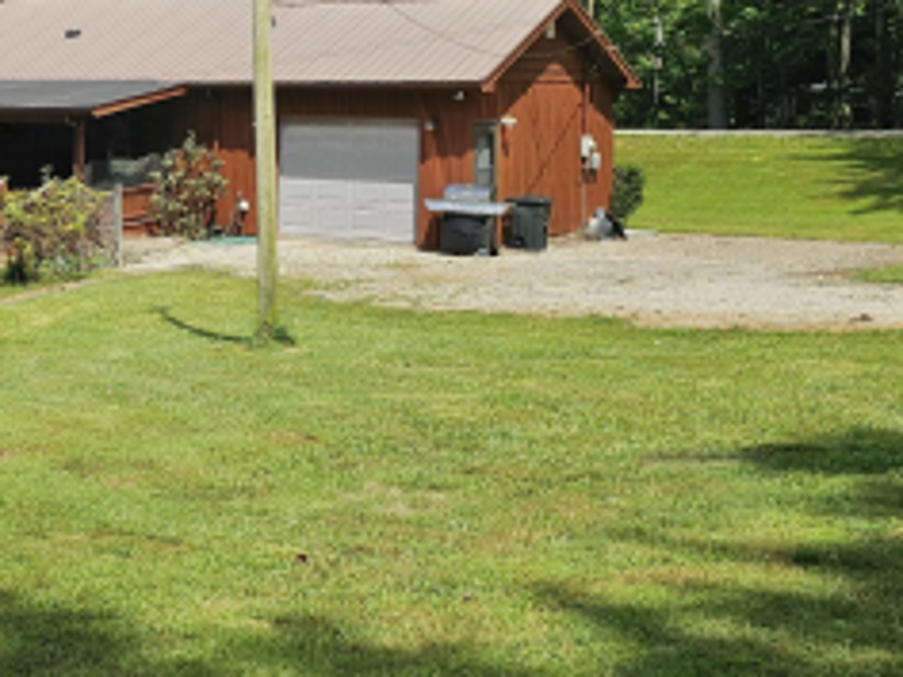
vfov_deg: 22.3
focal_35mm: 65
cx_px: -105
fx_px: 1696
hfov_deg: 27.2
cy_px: 149
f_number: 1.7
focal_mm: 6.3
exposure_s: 1/1248
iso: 20
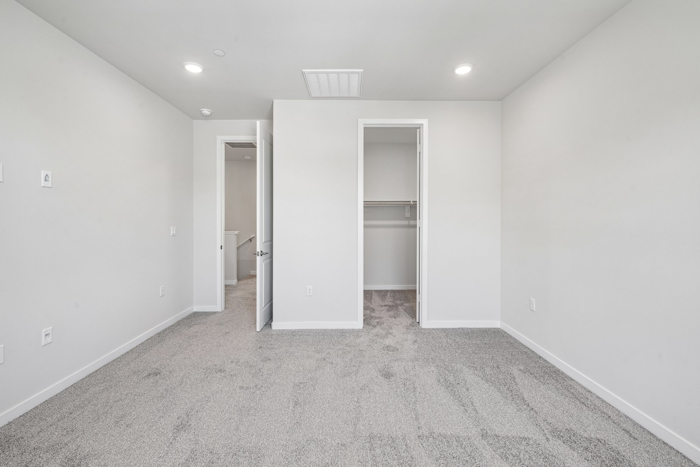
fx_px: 272
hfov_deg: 104.3
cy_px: 234
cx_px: 350
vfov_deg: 81.2
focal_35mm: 14
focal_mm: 14
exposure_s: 1/25
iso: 400
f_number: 9
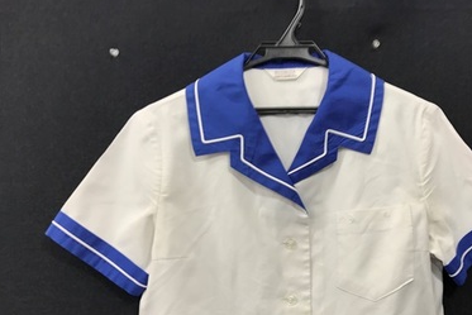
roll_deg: -1.4
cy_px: 231
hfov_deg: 49.2
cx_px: 285
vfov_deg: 33.6
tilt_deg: -0.5
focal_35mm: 39
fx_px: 512
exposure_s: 1/50
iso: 32
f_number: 1.8
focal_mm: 3.99
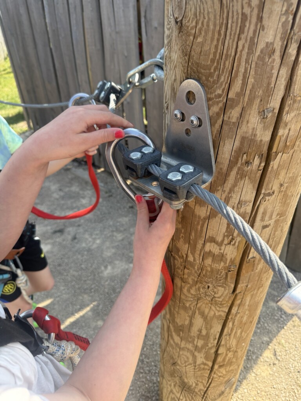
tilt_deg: -35.7
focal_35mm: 24
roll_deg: -2.0
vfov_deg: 71.6
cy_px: 200
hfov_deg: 56.8
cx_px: 150
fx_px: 278
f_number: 1.78
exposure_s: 1/1812
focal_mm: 6.76
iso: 100
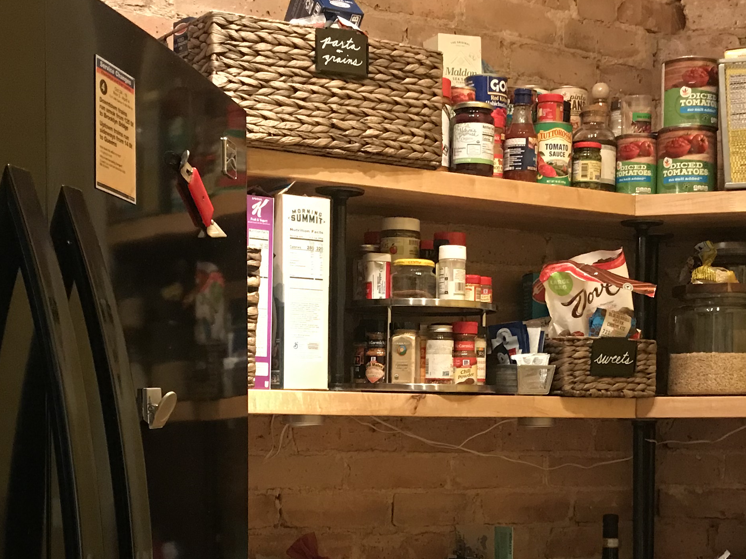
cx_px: 427
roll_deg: -0.2
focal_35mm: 60
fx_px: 1293
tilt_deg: -2.8
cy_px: 486
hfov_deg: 32.1
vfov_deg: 23.8
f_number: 1.8
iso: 100
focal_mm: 3.99
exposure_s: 1/7
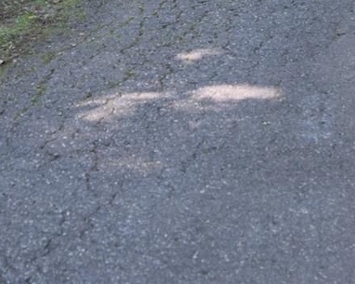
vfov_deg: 8.9
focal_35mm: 171
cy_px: -79
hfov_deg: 11.2
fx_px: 1798
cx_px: 83
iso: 400
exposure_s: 1/80
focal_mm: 26
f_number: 4.5
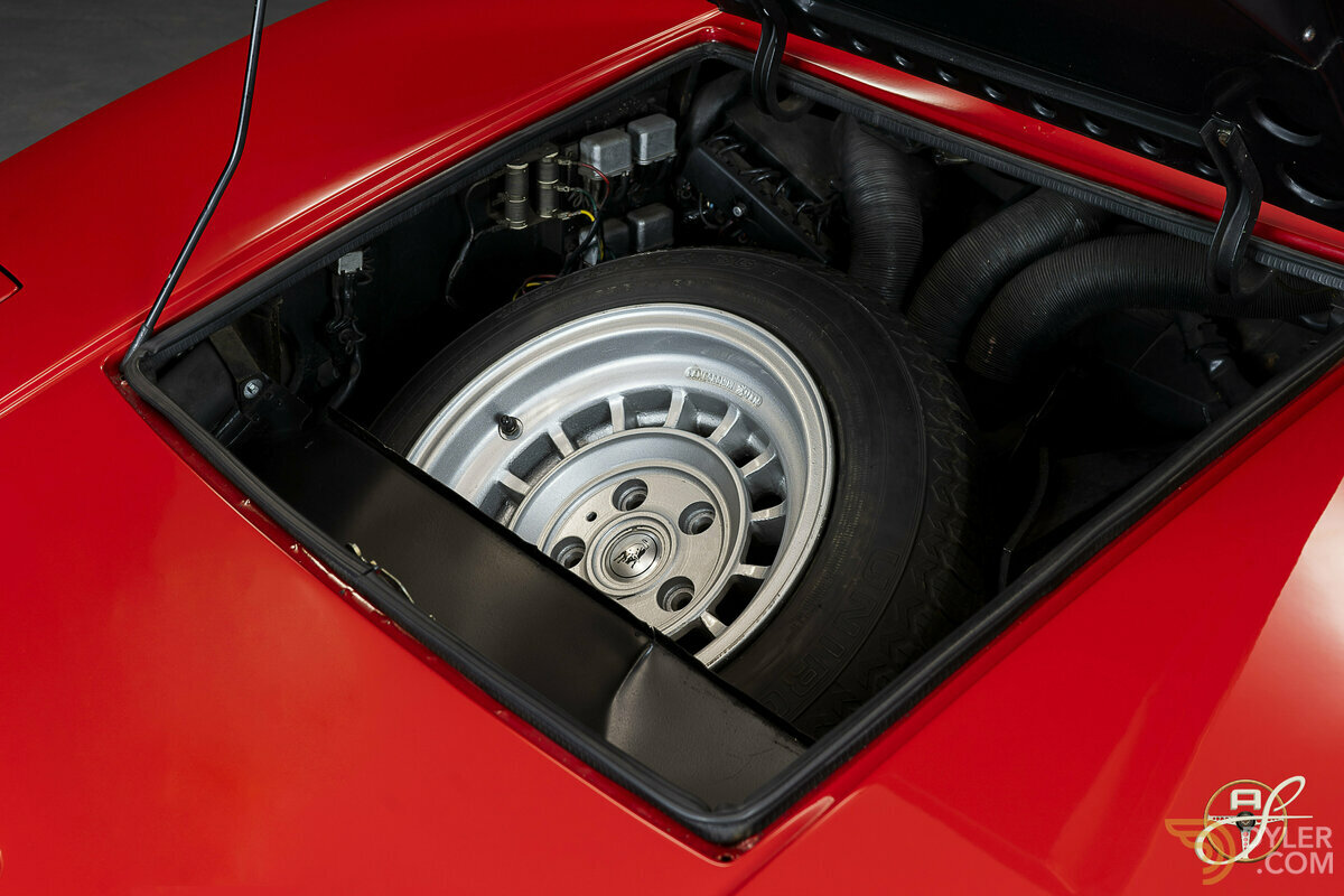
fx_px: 1643
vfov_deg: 30.5
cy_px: 448
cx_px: 672
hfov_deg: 44.5
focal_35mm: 44
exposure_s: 1/5
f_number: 7.1
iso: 250
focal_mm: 44
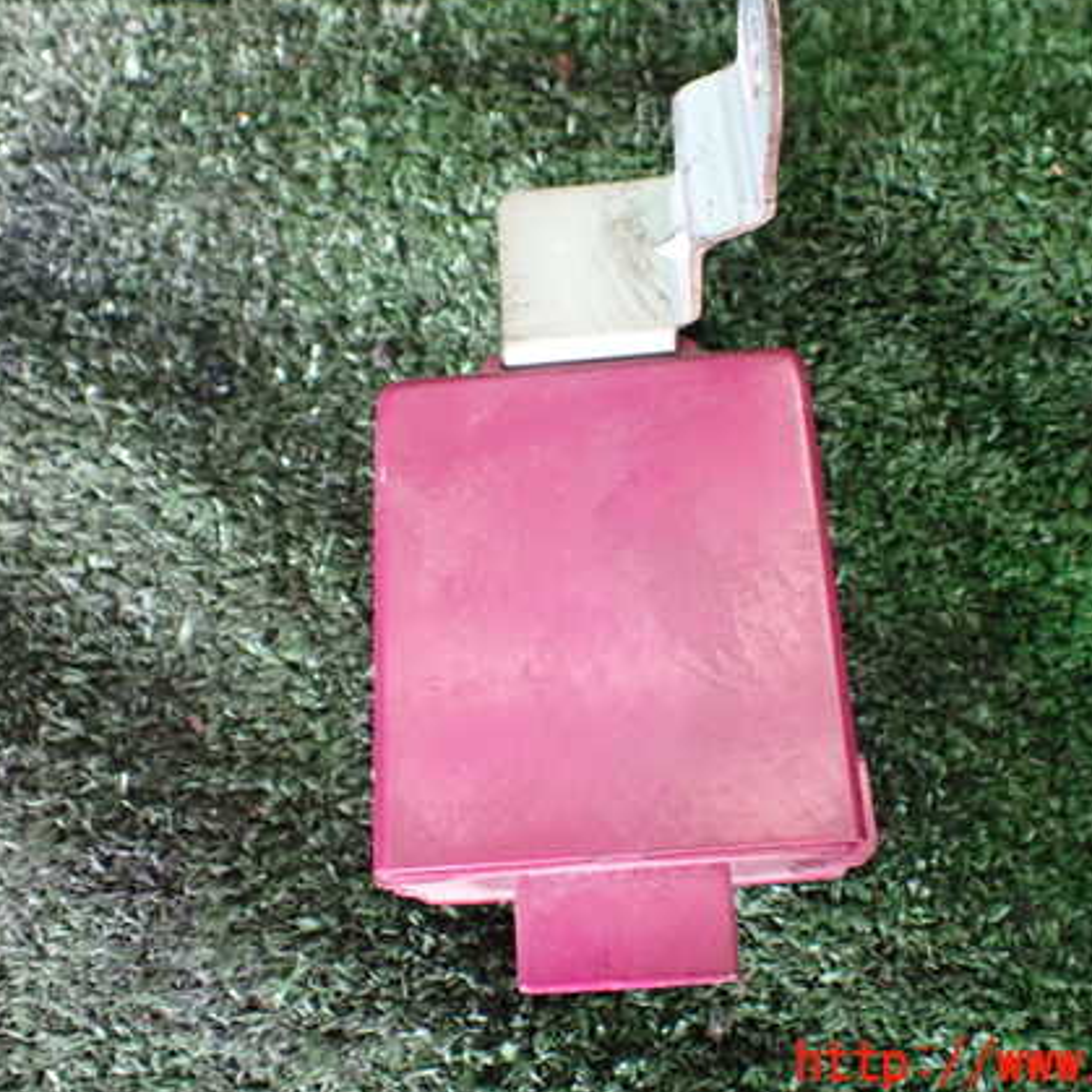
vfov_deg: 43.8
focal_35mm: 38
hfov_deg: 43.8
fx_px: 1356
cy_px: 511
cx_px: 602
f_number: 2.3
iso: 800
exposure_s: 1/60
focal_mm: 5.4
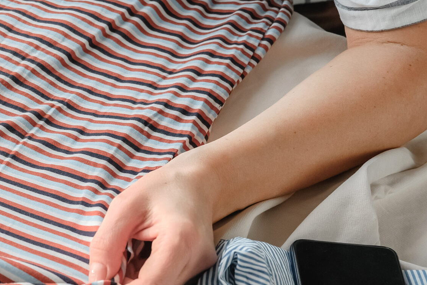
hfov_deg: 21.3
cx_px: -40
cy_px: 182
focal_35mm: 91
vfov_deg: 15.0
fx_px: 1079
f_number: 3.6
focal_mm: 26.5
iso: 400
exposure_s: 1/400
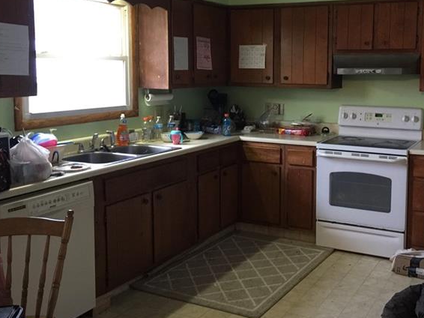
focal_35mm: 41
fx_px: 502
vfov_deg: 35.0
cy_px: 131
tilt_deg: -7.0
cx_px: 291
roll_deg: -1.8
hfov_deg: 44.9
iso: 125
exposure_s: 1/15
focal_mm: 4.15
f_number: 2.2
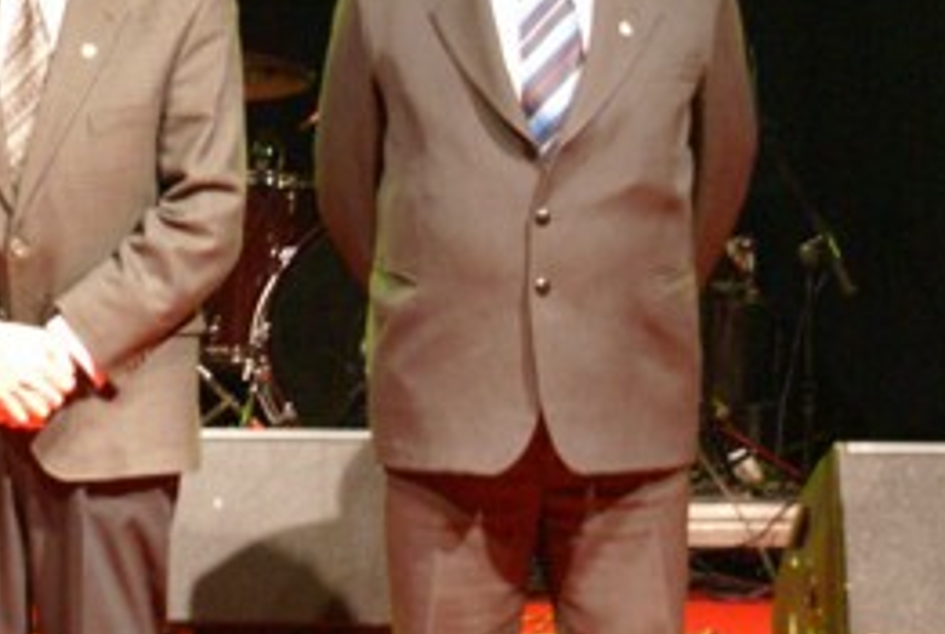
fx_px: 5285
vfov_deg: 6.8
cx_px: -83
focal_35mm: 201
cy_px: 4
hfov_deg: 10.1
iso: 800
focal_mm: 50
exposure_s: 1/15
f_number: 5.6
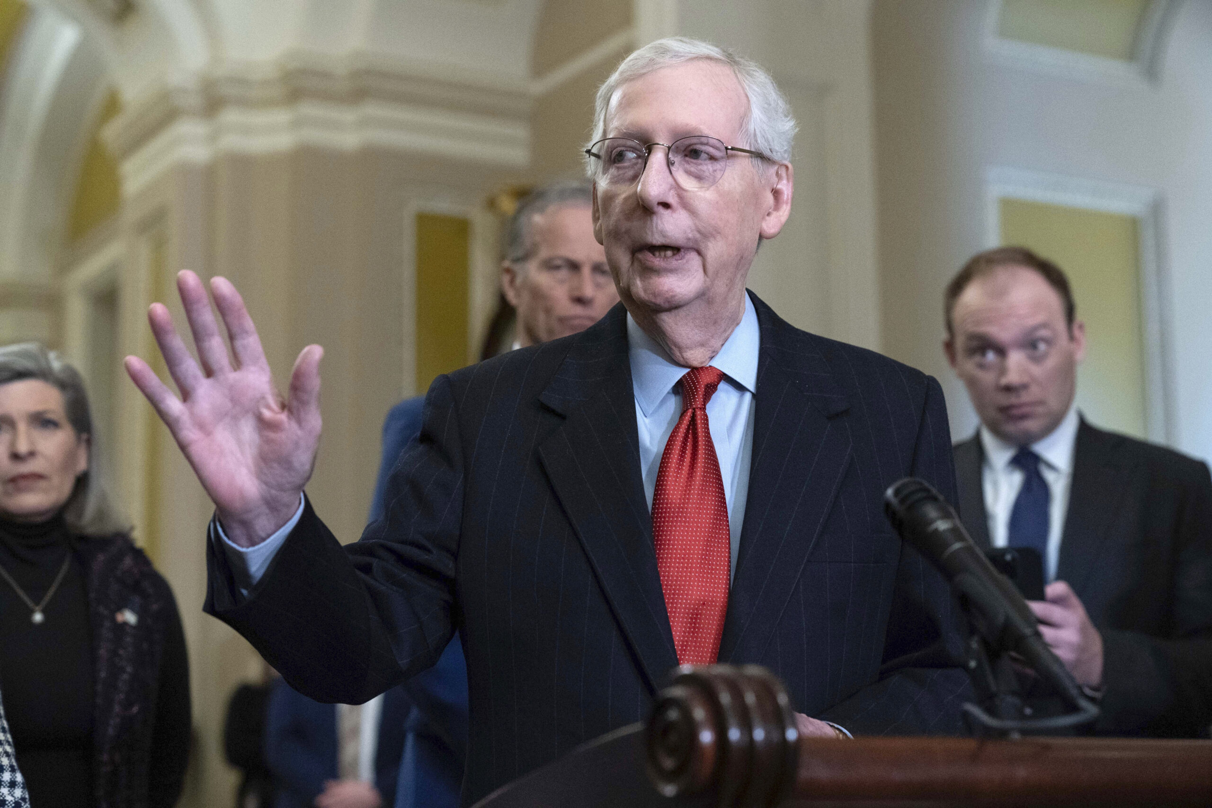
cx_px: 606
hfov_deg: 31.4
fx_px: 2155
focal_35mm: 64
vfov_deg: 21.2
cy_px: 404
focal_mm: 64
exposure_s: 1/250
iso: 6400
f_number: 3.5
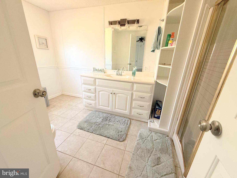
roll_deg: -1.9
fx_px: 96
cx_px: 118
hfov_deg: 102.1
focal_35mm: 14
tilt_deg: -18.5
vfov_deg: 85.7
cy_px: 89
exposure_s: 1/60
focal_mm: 2.22
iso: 400
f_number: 2.2
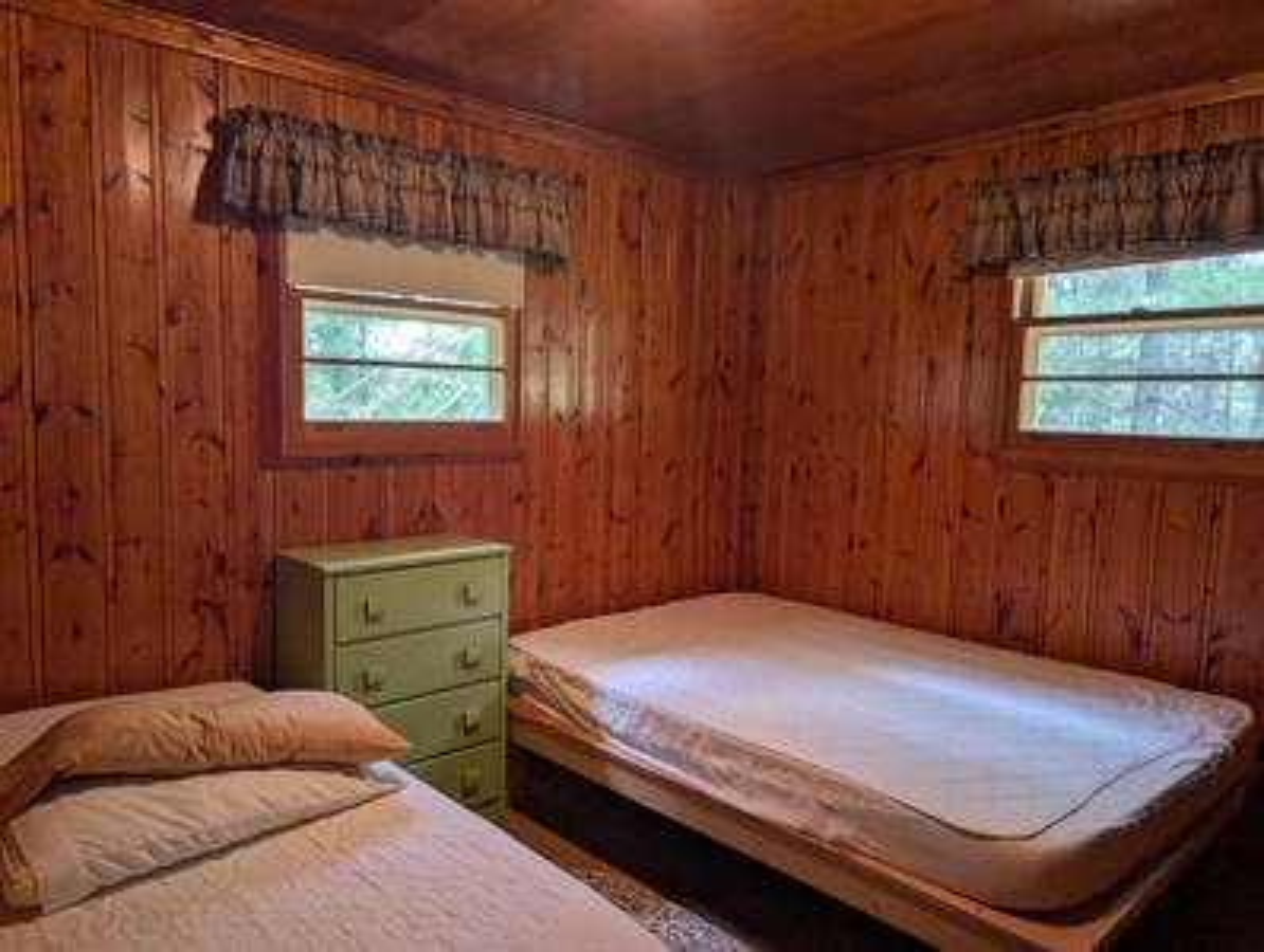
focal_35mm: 24
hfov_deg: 71.5
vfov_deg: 57.0
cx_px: 632
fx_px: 878
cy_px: 476
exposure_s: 1/120
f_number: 1.68
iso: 115
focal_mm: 6.9
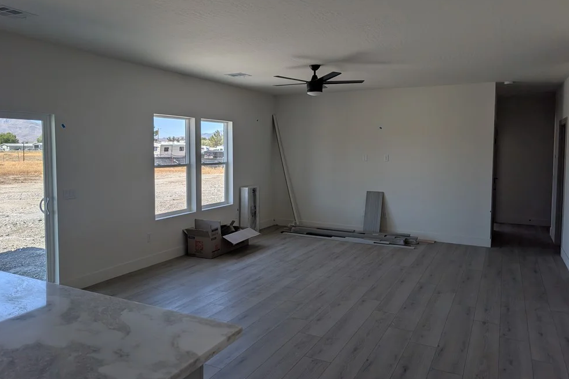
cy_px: 172
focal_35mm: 26
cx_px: 280
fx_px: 411
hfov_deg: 69.4
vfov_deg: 49.5
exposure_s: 1/2786
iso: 24
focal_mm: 6.9
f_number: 1.68
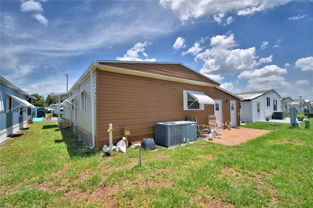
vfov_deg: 77.3
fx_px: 130
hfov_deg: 100.4
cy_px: 104
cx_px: 156
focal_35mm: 15
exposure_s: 1/1600
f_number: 4.5
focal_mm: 10
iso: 100
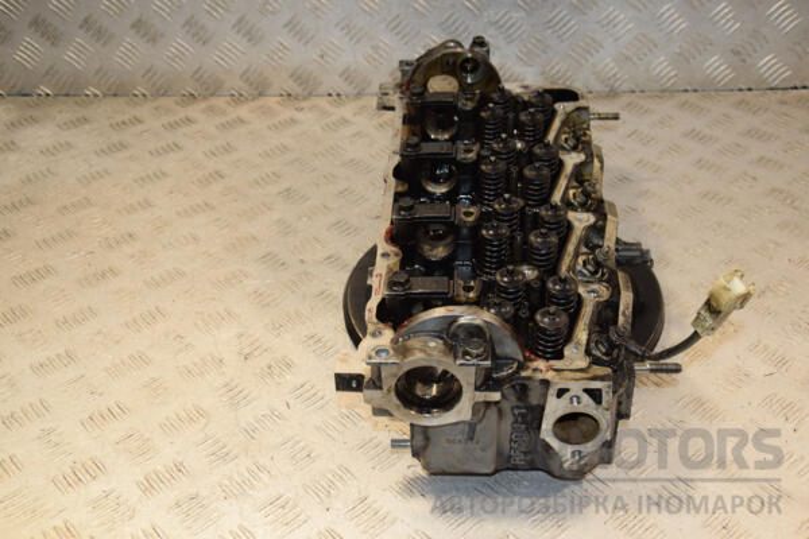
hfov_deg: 41.1
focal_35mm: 48
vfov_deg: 28.1
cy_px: 270
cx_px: 404
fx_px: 1079
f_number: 7.1
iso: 800
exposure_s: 1/200
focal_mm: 32
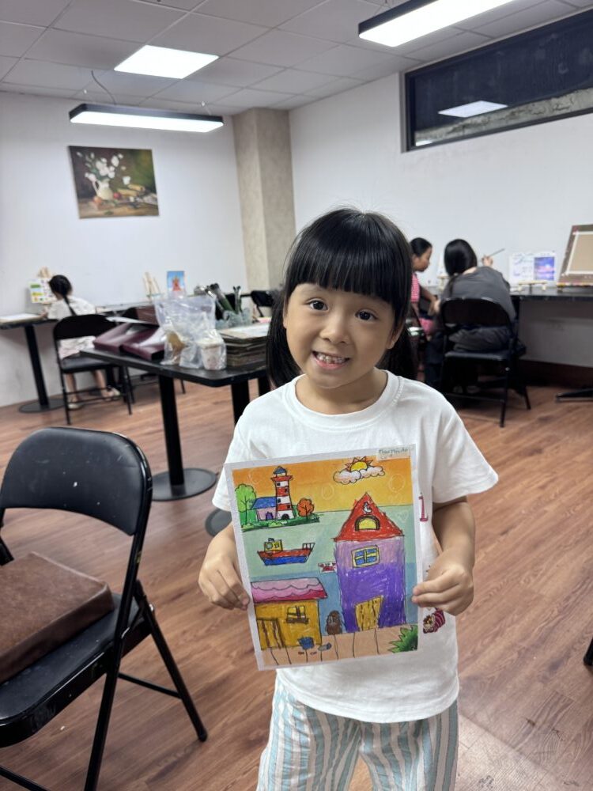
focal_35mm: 24
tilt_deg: -12.4
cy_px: 396
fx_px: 548
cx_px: 296
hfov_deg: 56.8
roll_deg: +4.1
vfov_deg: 71.6
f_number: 1.78
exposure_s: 1/100
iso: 125
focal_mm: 6.76
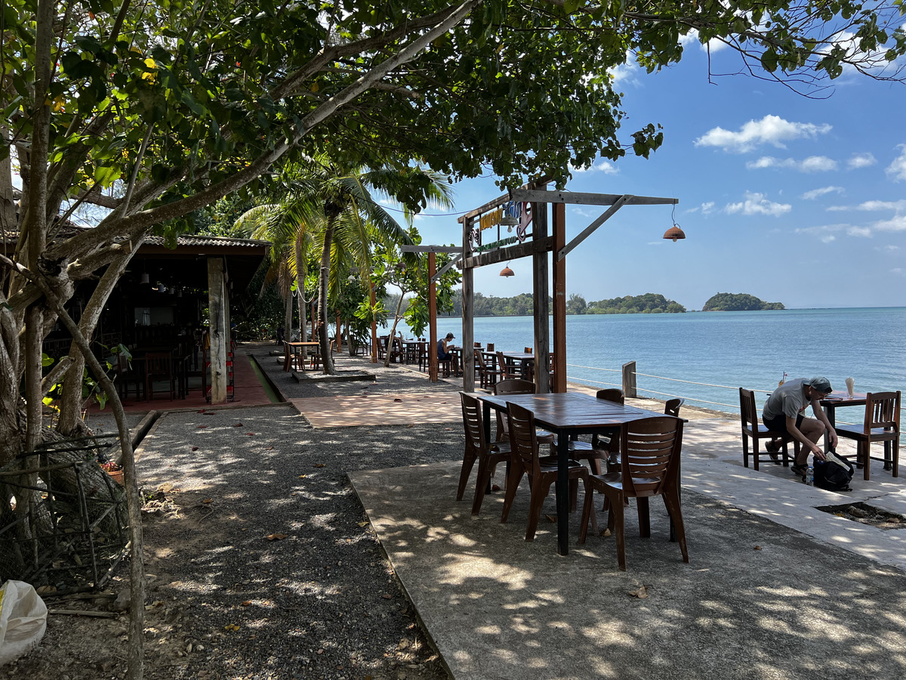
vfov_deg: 53.1
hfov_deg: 67.3
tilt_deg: -2.5
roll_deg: +1.3
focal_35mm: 26
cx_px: 453
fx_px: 680
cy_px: 340
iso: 50
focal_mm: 5.7
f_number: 1.5
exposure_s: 1/2513
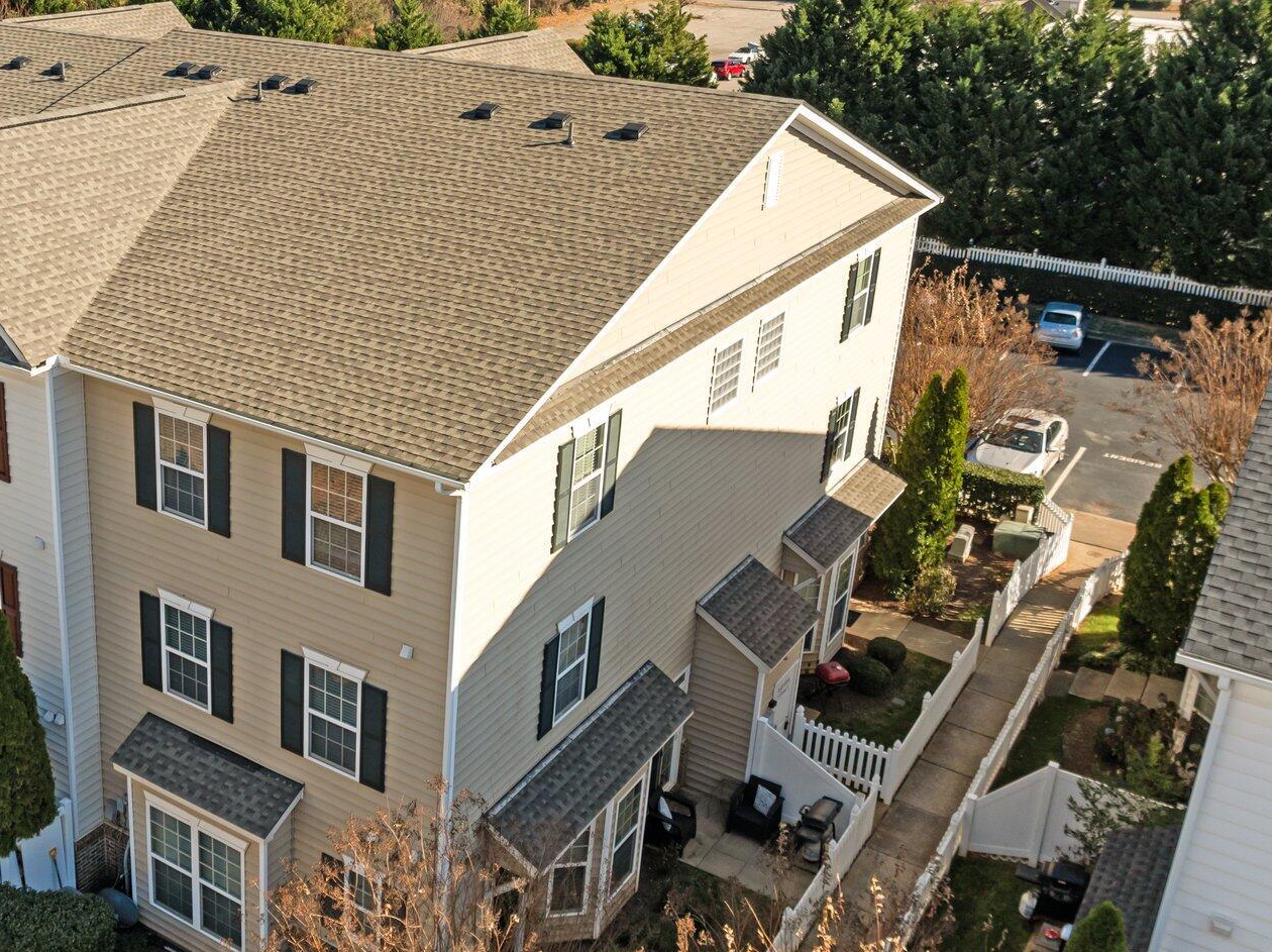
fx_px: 1432
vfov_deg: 36.7
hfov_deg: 46.4
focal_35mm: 39
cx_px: 341
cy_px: 394
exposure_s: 1/1600
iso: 160
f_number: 2.8
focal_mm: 12.29
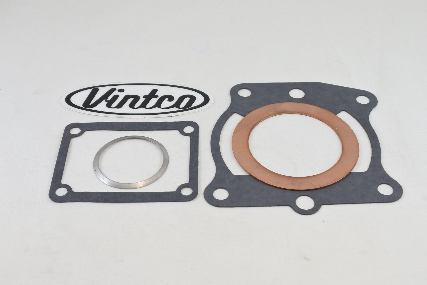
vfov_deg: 36.0
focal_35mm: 37
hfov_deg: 51.9
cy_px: 142
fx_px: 439
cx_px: 214
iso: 400
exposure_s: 1/160
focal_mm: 14
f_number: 4
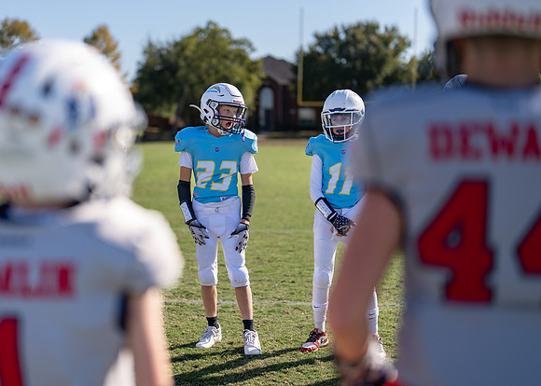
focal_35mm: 58
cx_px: 222
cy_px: 178
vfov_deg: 24.4
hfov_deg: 33.7
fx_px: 892
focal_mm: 50
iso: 100
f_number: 1.2
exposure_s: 1/5000
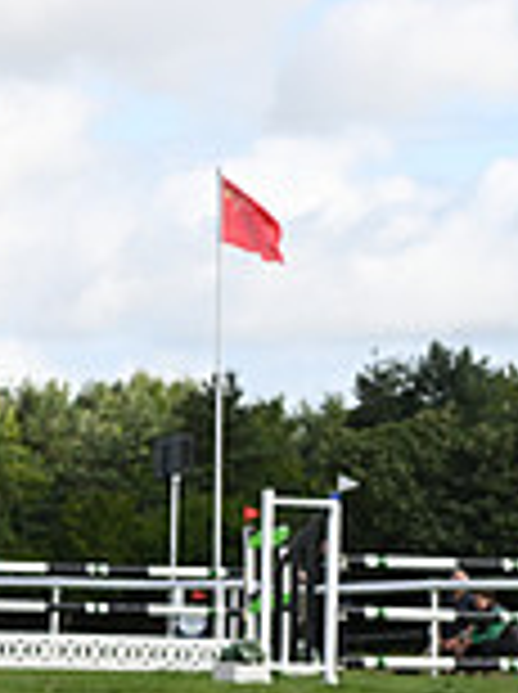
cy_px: 290
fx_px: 5082
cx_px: -739
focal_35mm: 254
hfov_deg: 5.6
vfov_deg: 7.8
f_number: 4.5
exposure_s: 1/1250
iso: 280
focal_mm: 70
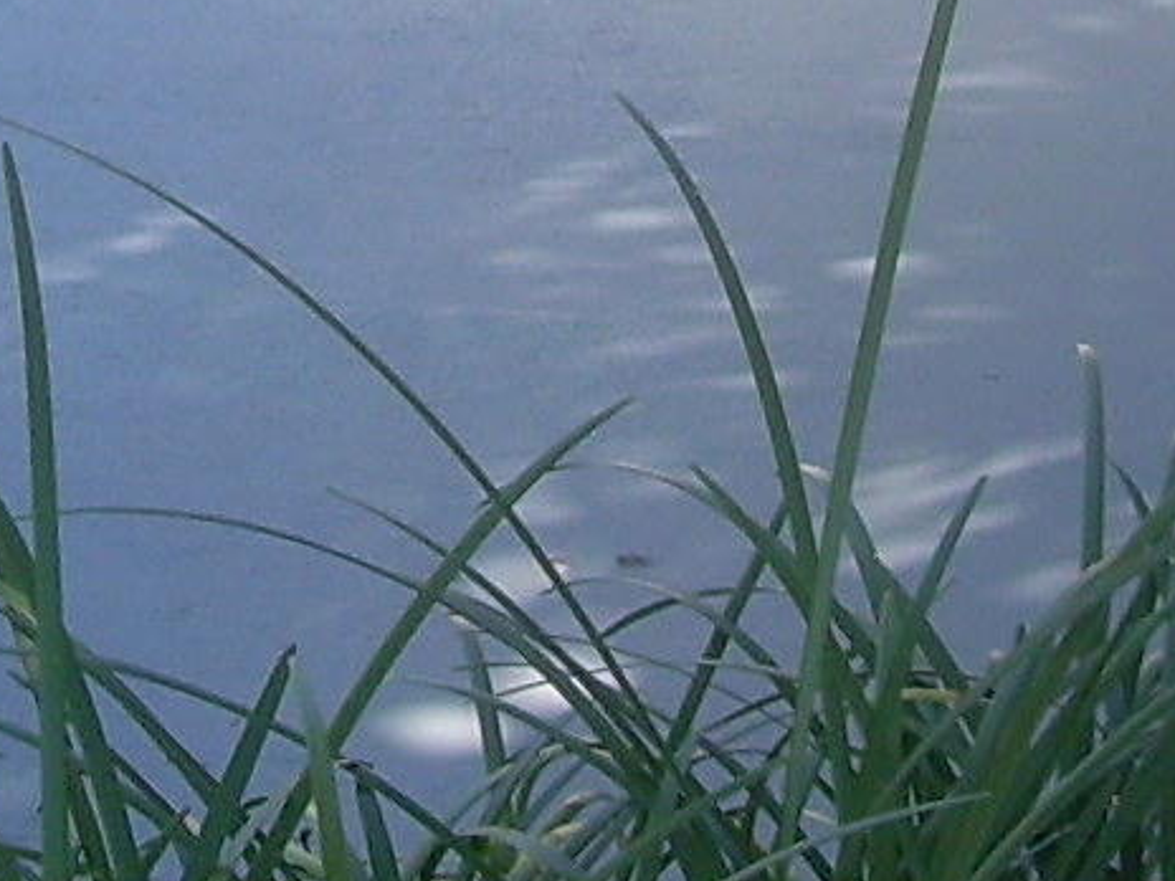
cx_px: -38
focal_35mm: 186
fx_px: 6314
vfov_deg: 7.7
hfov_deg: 10.5
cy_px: -739
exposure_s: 1/193
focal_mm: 6.3
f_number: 4.6
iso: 50
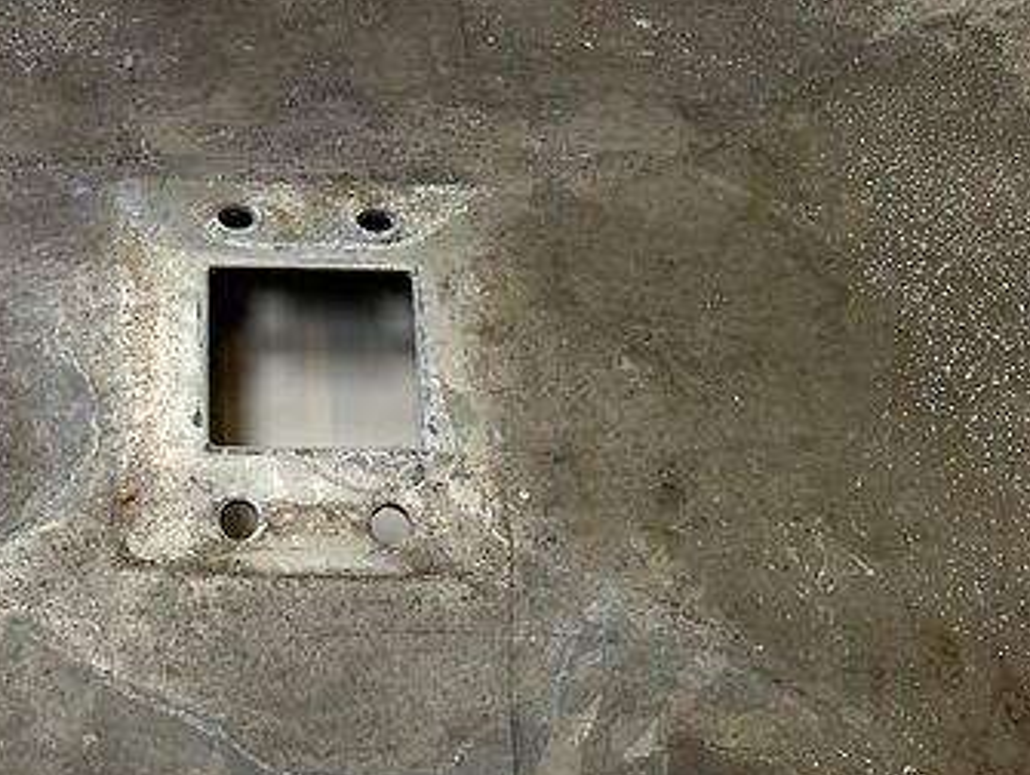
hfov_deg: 30.6
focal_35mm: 62
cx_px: 255
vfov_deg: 23.5
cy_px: 557
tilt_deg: -64.2
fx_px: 1847
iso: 32
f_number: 1.6
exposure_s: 1/124
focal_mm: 5.1
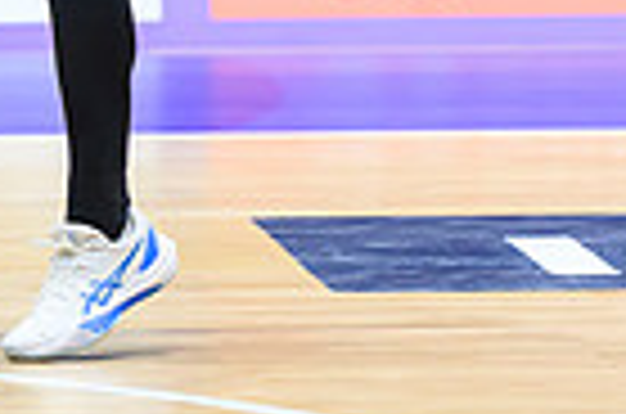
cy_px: -558
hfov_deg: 3.0
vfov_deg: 2.0
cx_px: 314
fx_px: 11815
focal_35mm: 681
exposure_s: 1/1250
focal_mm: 140
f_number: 3.5
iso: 2500
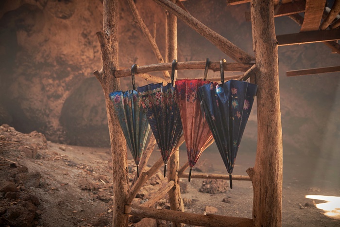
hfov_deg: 58.7
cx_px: 170
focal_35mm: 32
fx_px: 302
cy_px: 114
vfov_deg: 41.1
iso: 320
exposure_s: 1/40
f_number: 2.8
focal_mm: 32
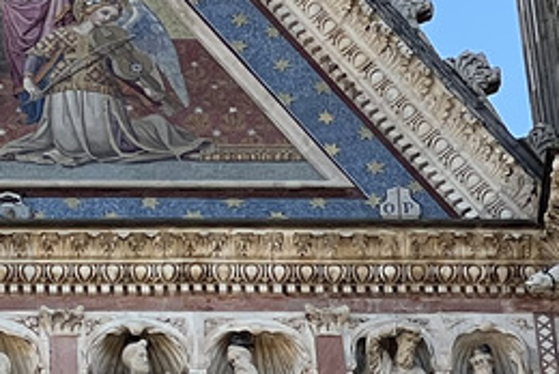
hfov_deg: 5.5
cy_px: -86
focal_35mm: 369
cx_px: -228
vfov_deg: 3.7
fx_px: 5736
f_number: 2.8
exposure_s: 1/453
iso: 32
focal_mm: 9
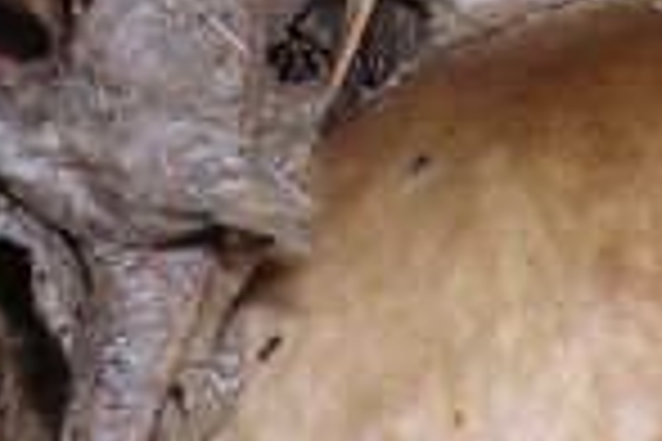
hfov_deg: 9.9
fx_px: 3788
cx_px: 671
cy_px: 878
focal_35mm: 206
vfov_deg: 6.5
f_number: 5.6
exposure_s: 1/60.1
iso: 100
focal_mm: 5.8
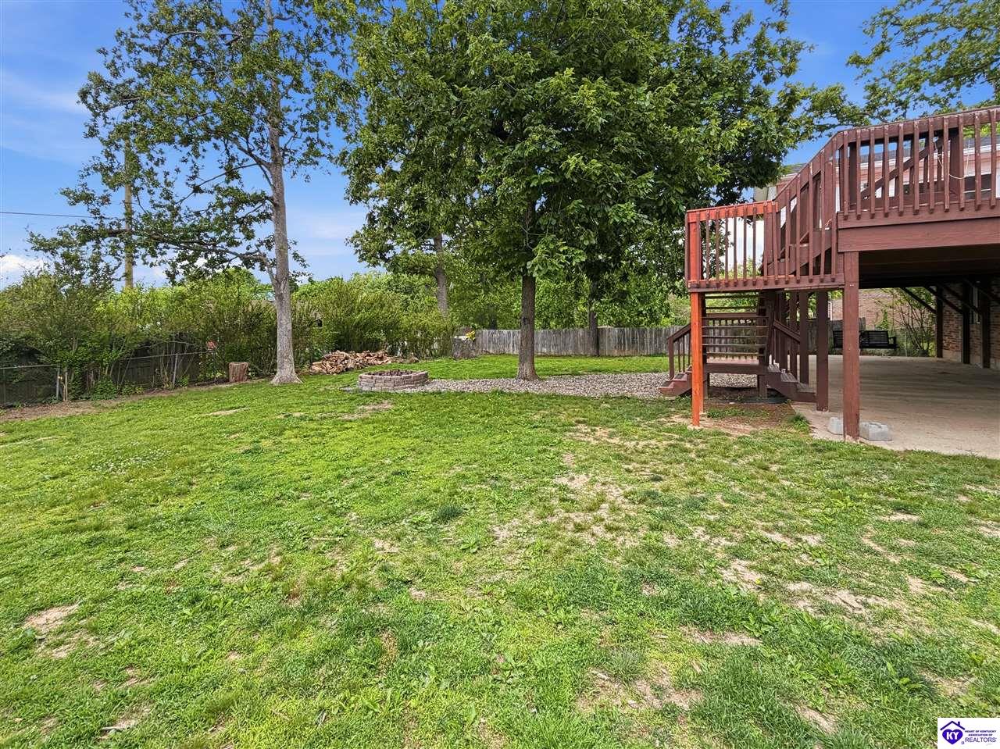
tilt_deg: -6.8
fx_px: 404
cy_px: 374
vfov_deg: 85.6
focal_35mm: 14
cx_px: 500
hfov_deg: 102.1
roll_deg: +1.3
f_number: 2.2
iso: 50
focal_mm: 2.2
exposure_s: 1/408
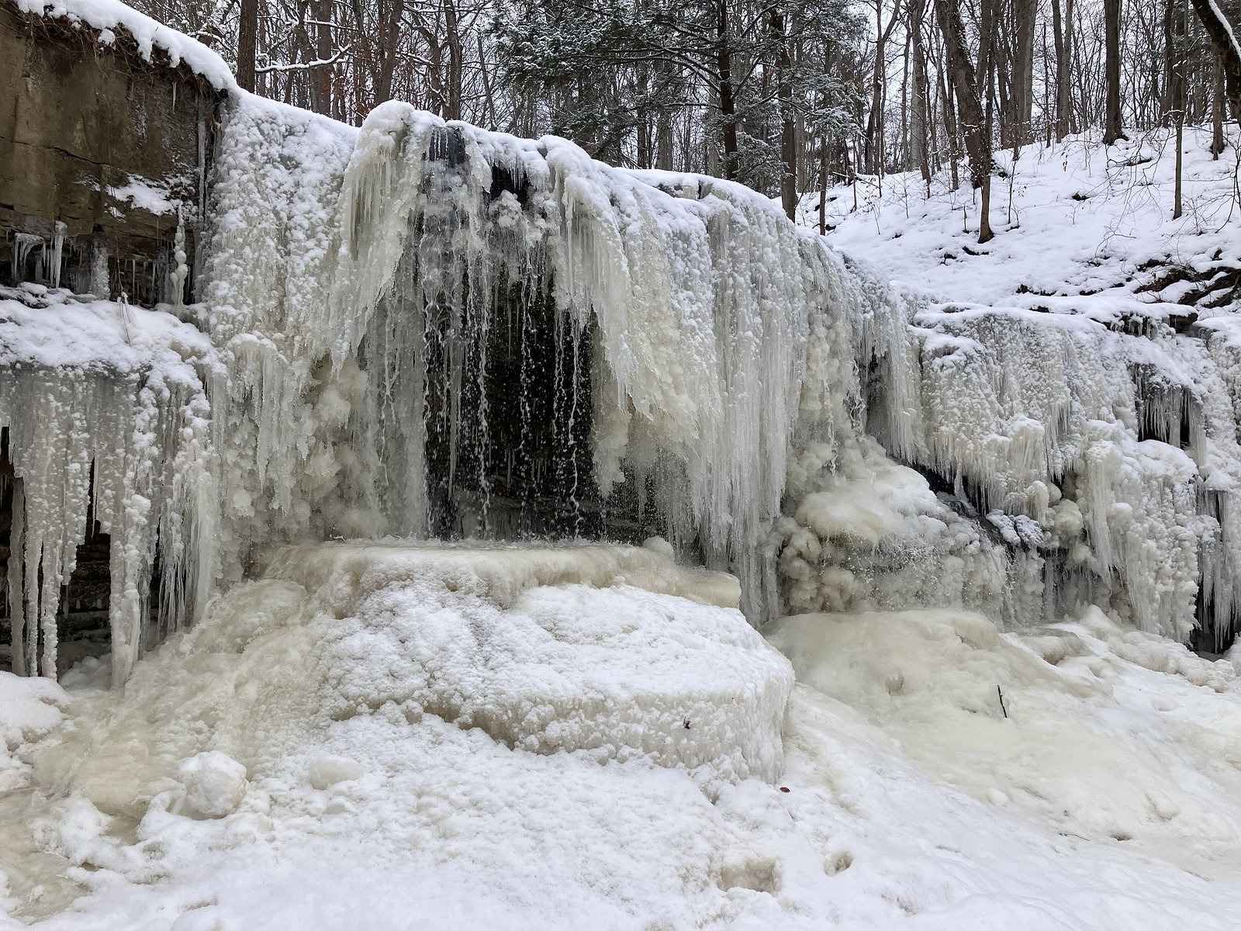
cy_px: 466
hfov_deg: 63.4
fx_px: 1004
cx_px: 620
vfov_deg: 49.7
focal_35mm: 28
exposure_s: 1/268
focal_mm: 3.99
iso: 25
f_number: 1.8
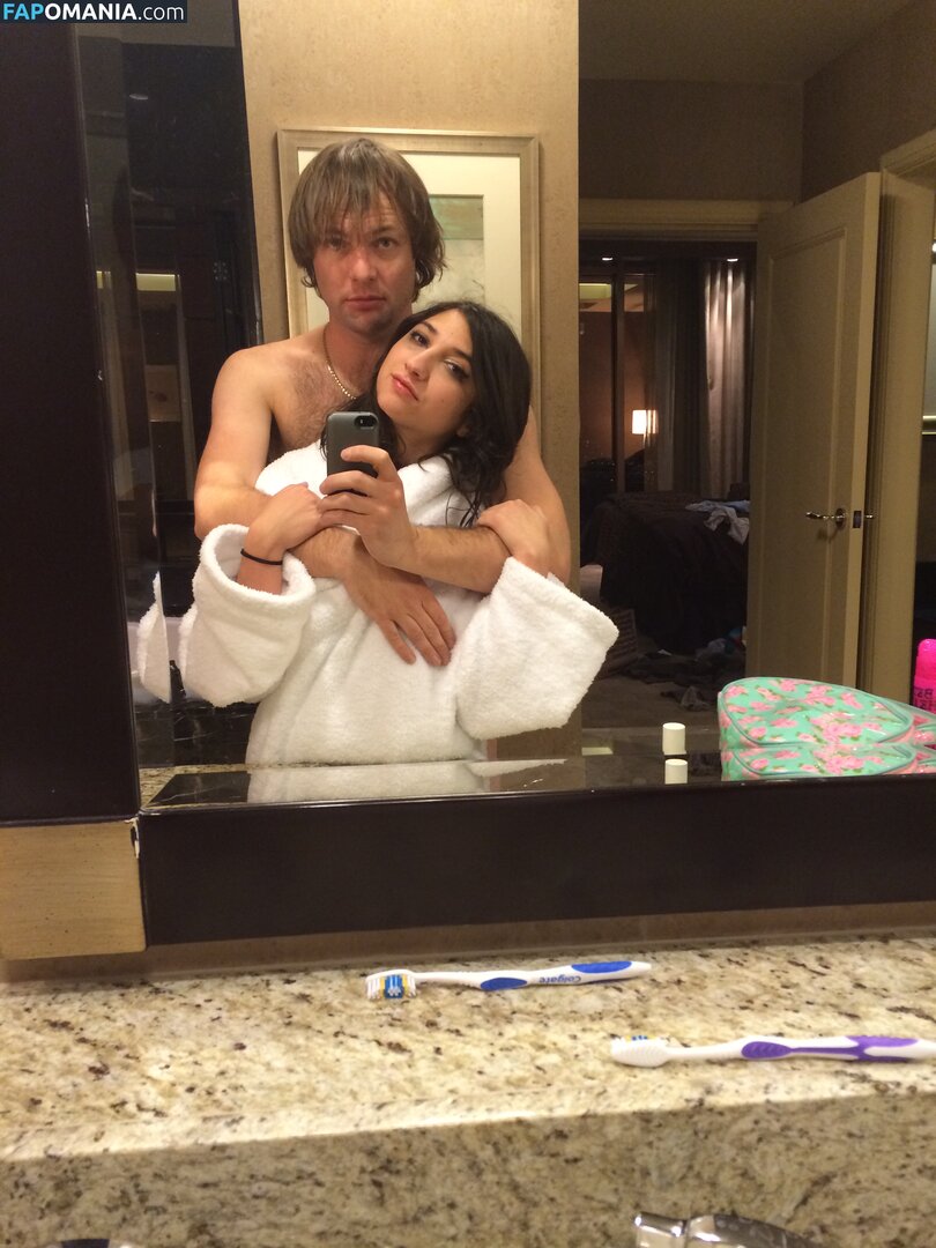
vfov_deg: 60.0
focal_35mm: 30
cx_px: 468
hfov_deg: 46.8
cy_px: 624
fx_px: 1082
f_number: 2.2
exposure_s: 1/30
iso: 200
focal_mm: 4.12
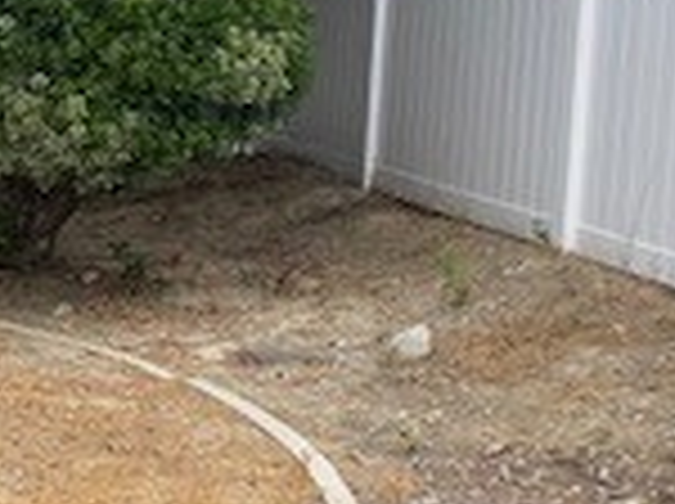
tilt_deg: -9.3
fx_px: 2161
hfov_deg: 15.4
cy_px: 292
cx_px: -513
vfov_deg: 13.3
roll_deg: -0.1
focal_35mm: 111
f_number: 1.8
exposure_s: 1/429
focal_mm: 4.25
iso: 32
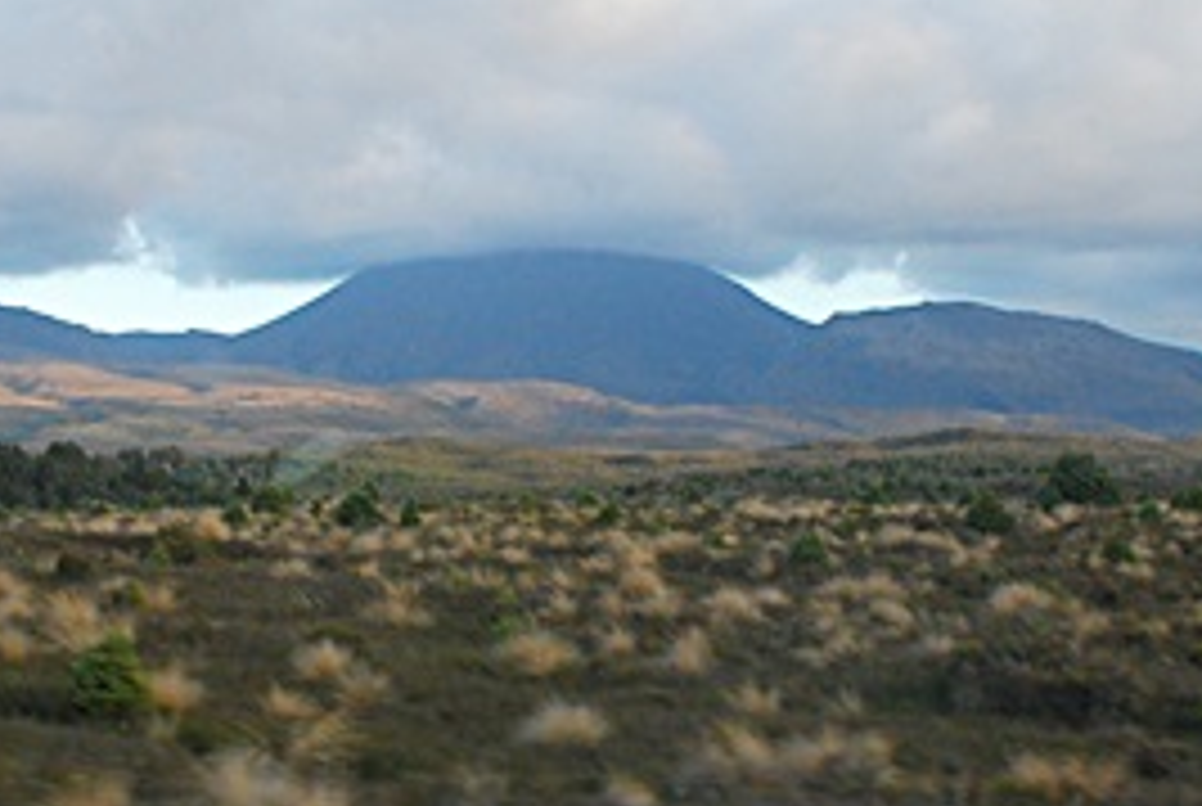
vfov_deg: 16.9
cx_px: 248
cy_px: 369
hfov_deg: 24.6
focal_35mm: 81
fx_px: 2709
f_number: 5.6
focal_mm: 18
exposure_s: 1/160
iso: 400
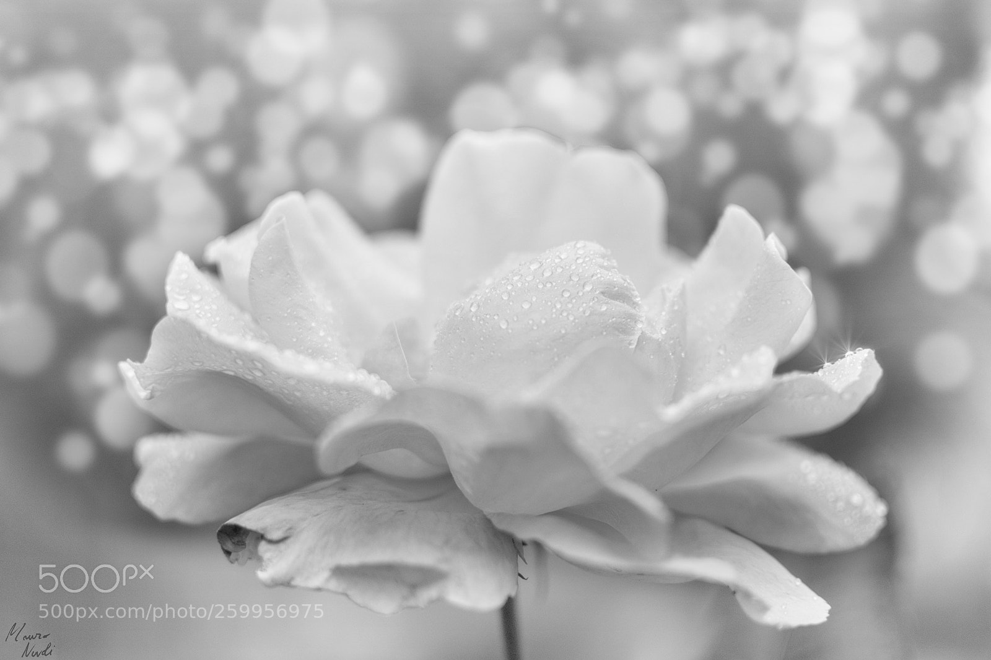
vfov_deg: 25.7
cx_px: 496
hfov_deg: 37.9
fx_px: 1445
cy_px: 330
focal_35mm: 52
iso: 100
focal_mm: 35
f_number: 1.8
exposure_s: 1/400
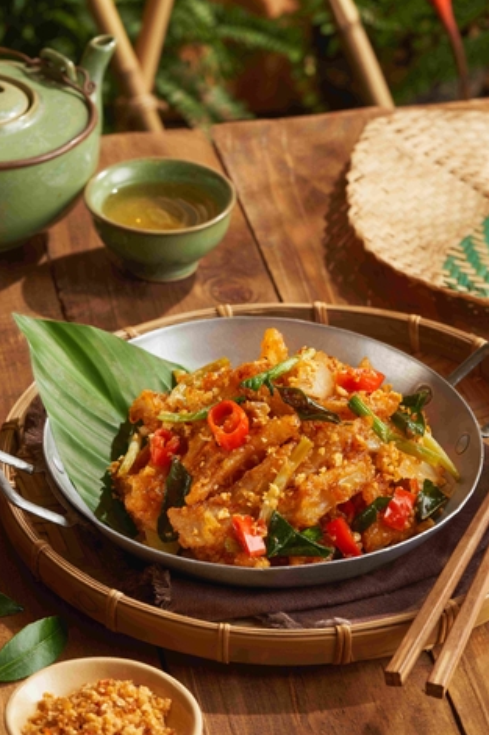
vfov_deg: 17.8
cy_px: 357
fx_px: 2345
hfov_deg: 11.9
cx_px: 264
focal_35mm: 115
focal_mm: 90
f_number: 9
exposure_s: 1/160
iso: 320
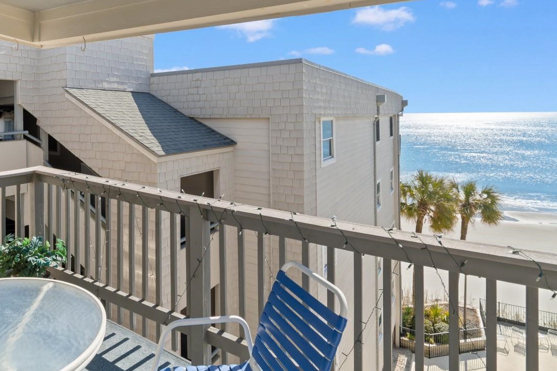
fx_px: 340
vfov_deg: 55.2
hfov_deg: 76.9
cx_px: 202
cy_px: 106
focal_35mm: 22
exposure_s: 1/125
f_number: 5.6
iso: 100
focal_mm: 10
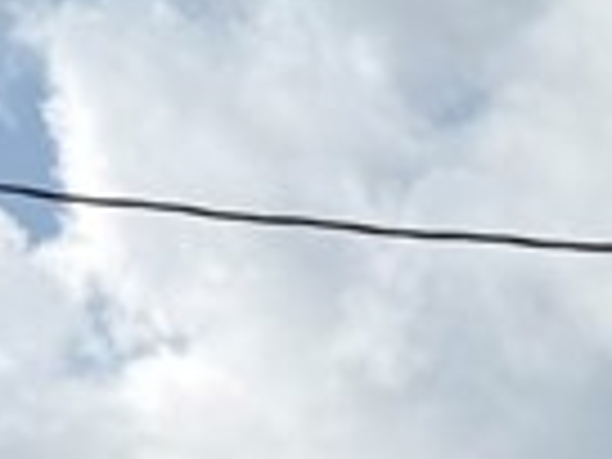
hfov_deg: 8.9
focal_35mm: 181
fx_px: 3200
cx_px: 1836
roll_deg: +1.7
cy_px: 1404
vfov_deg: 7.2
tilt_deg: +4.1
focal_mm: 6.76
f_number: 1.78
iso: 80
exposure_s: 1/8130
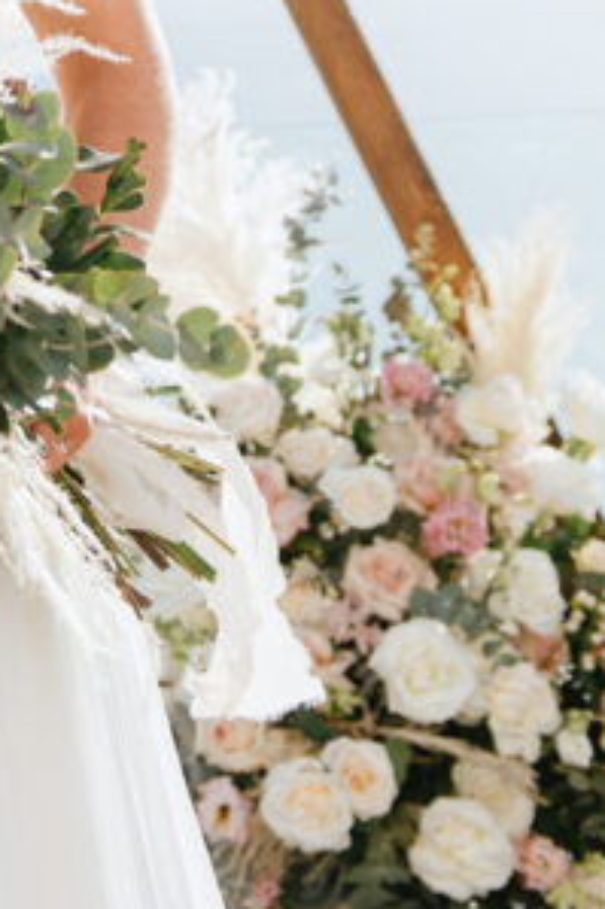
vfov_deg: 12.1
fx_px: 4088
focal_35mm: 162
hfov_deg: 8.2
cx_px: -474
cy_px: -444
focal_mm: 42
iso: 100
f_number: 4
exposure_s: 1/1000
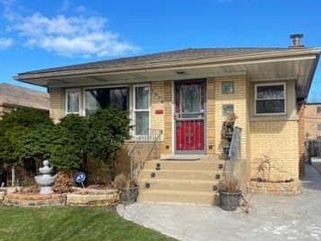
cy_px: 133
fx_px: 334
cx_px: 182
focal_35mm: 36
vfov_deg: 39.6
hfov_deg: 51.2
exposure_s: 1/2597
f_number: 1.6
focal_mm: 5.1
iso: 32
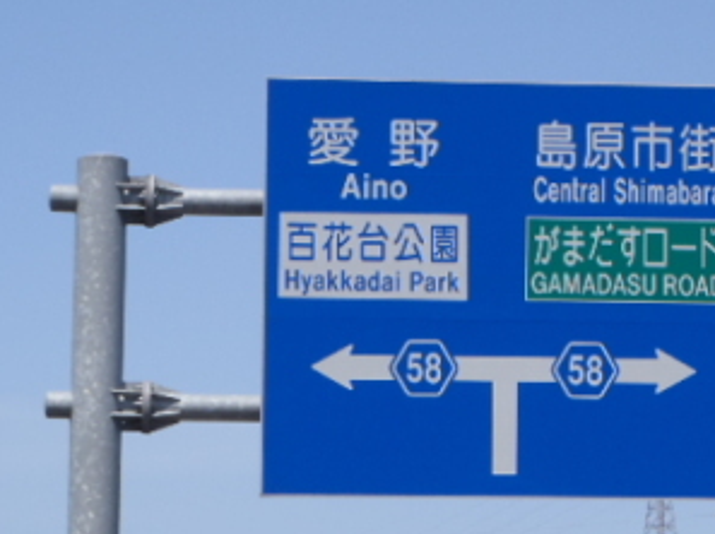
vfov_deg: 8.6
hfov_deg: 11.5
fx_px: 3548
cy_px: 333
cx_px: 501
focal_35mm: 172
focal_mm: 18.2
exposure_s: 1/500
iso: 80
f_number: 5.1
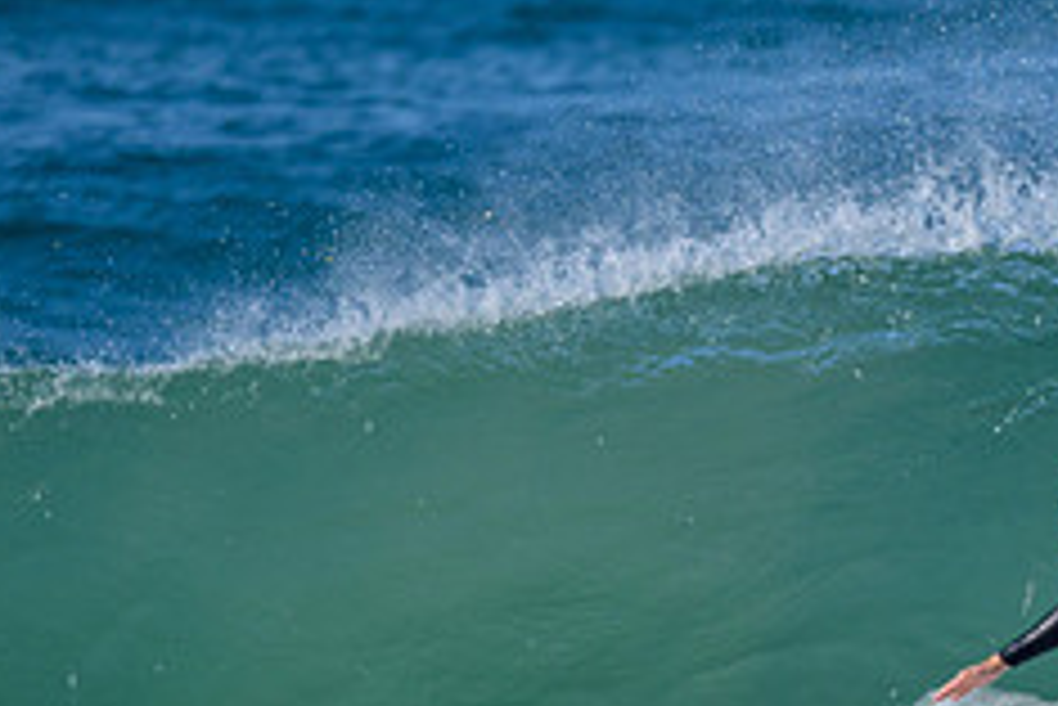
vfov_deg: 0.5
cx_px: 1157
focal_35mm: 2712
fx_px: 79749
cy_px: 741
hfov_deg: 0.8
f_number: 6.3
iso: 280
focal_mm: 800
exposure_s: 1/2000
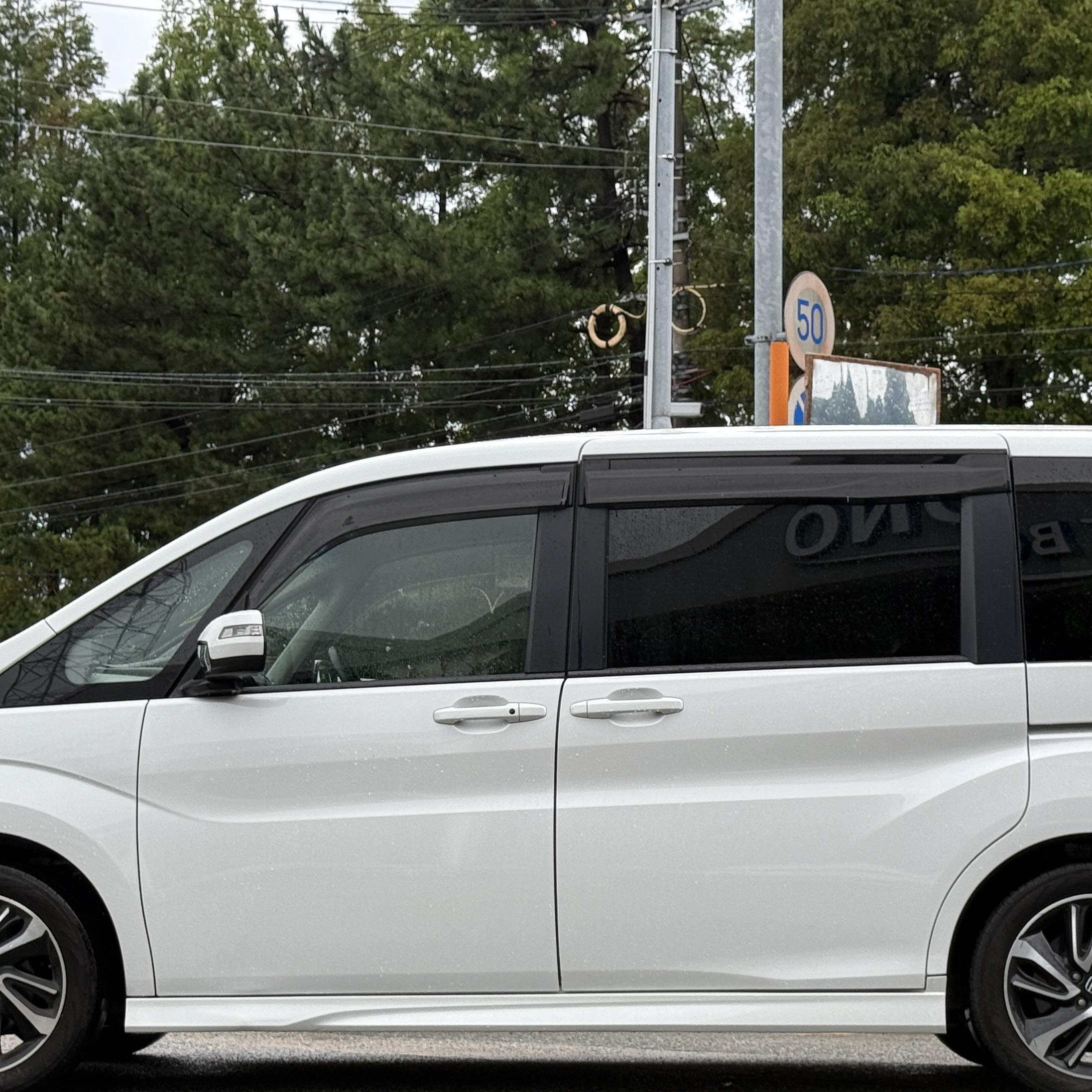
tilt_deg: +2.7
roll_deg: -0.3
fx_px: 2784
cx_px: 558
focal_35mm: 78
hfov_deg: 22.2
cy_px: 724
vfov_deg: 22.1
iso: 64
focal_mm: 6.76
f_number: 1.78
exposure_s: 1/762
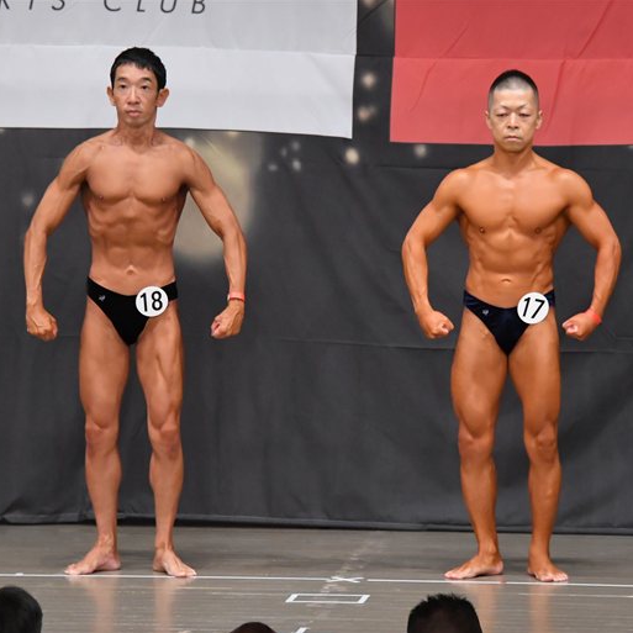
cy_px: 317
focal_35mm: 289
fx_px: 5979
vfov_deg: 6.1
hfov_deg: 6.1
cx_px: 345
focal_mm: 150
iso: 5000
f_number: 5.6
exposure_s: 1/400
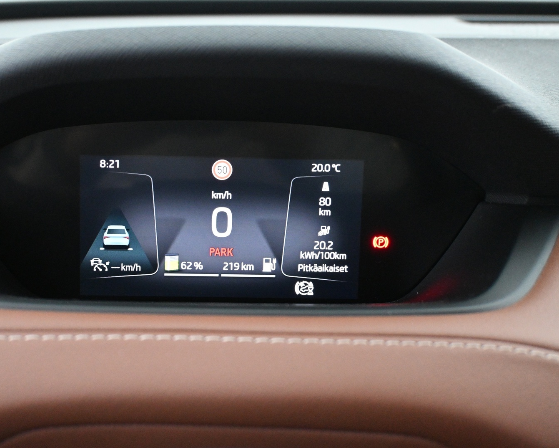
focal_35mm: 52
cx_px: 224
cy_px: 223
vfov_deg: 29.2
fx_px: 858
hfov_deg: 36.0
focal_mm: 30.5
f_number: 4.8
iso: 4000
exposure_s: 1/20
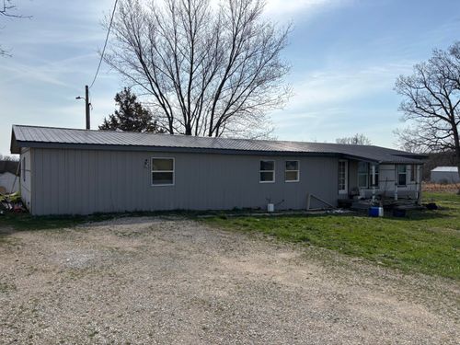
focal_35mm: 26
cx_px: 230
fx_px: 346
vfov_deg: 53.1
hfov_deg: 67.3
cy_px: 172
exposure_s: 1/6329
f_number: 1.6
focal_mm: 5.96
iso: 50
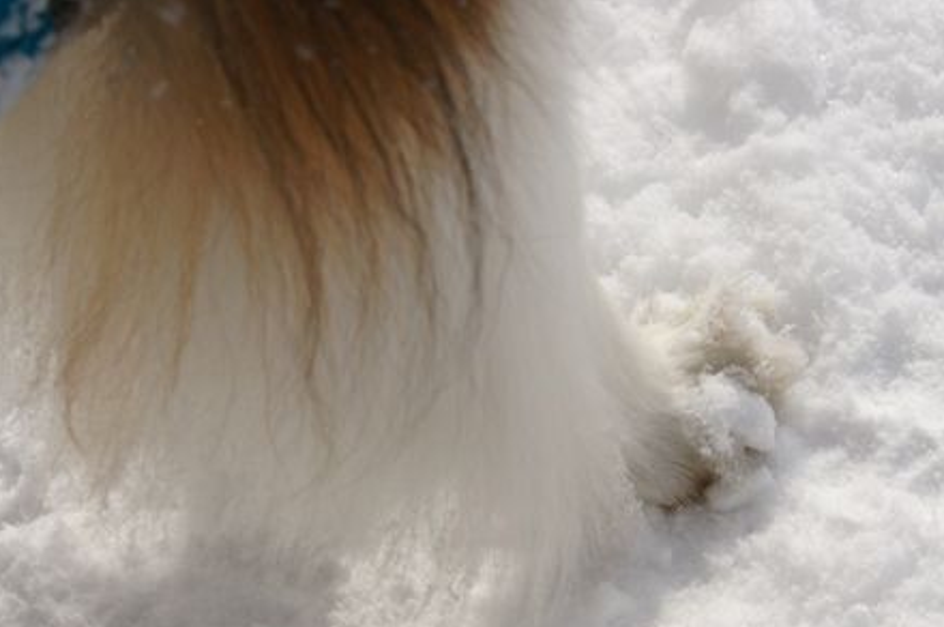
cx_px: 466
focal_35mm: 54
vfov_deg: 25.2
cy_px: 318
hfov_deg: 37.2
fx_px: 1401
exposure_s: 1/640
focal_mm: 35
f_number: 10
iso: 200
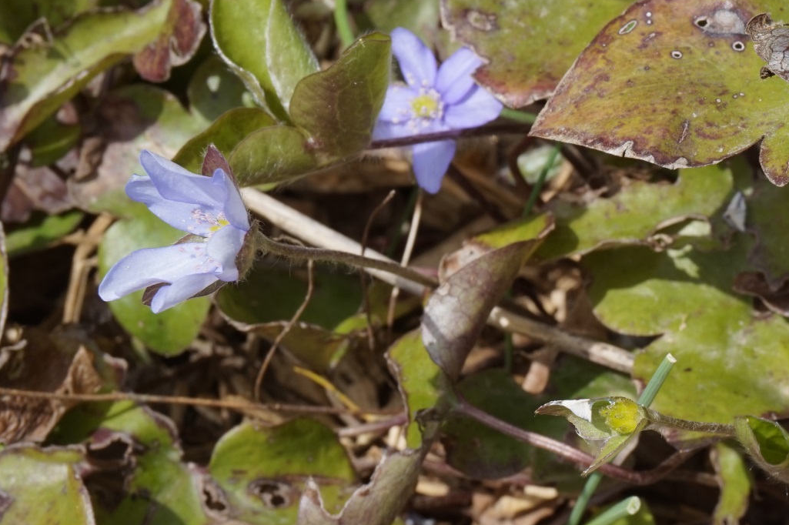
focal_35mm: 103
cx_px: 747
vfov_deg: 13.3
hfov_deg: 19.4
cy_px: 219
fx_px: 2256
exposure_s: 1/100
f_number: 11
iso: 100
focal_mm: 34
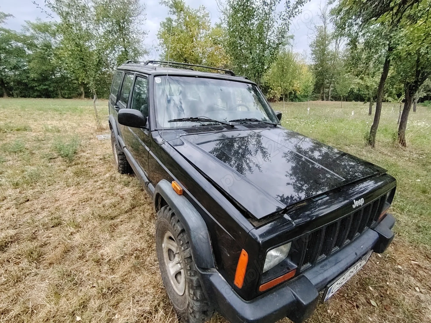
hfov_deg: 91.0
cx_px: 216
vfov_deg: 74.7
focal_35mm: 17
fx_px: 212
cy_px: 162
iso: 100
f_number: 2.2
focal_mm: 1.42
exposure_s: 1/699
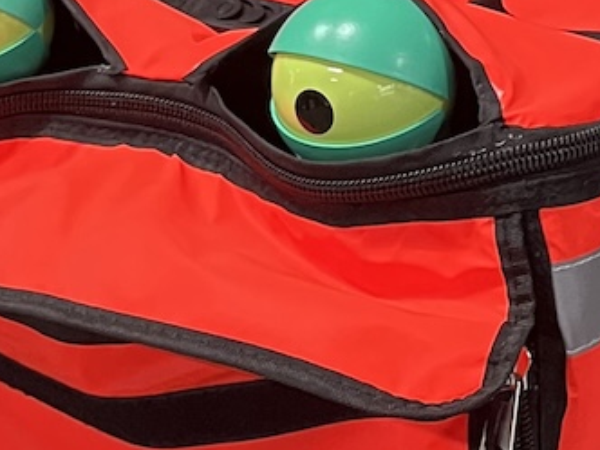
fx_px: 1629
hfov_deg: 20.9
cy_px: 432
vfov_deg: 15.5
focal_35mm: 94
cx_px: 318
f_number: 1.6
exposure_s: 1/50
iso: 80
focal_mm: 5.1
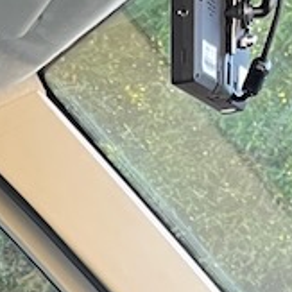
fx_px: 1727
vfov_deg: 8.4
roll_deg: -2.2
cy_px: 828
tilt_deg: -15.2
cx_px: -236
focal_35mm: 181
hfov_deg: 9.2
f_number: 1.6
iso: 125
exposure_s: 1/95
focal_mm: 5.1
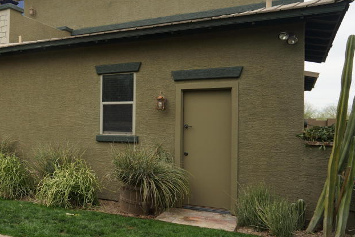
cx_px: 56
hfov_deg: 48.0
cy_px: 116
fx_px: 365
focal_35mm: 37
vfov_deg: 36.0
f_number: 5
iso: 100
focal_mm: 20
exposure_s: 1/80
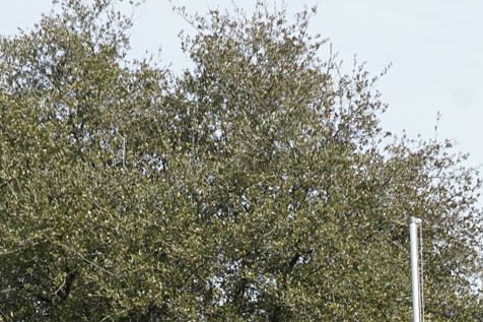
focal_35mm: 146
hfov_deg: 14.0
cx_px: 348
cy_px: 695
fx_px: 1958
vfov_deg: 8.7
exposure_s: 1/160
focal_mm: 32
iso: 100
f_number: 9
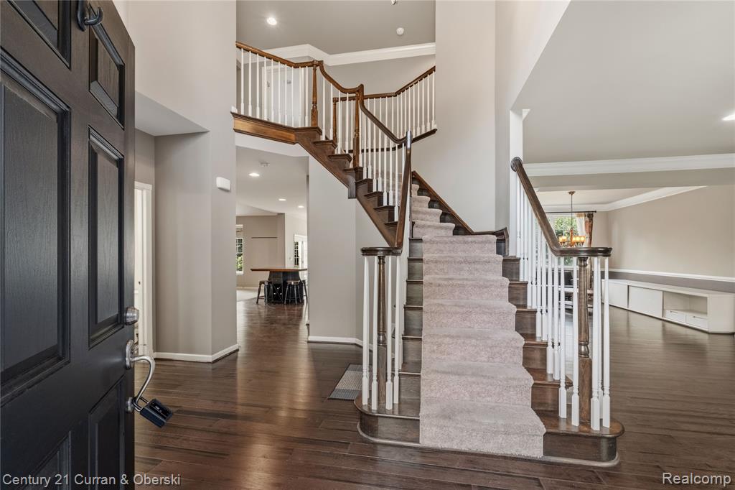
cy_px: 245
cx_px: 368
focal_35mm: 15
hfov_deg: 100.4
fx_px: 306
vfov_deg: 77.3
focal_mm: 10
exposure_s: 1/2
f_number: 6.4
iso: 1250
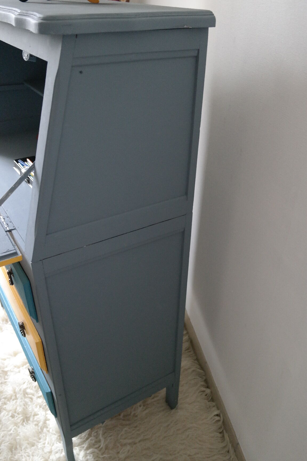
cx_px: 154
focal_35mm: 30
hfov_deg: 43.6
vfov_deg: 61.9
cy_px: 230
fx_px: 384
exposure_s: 1/40
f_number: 3.5
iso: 1600
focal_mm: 20
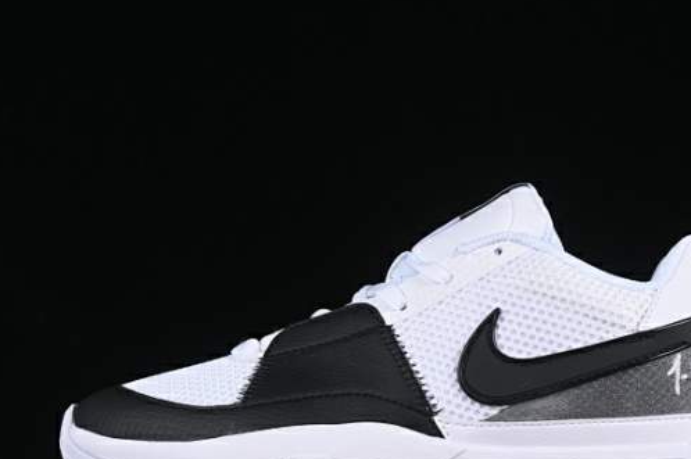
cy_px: 316
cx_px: 420
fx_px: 2109
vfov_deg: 12.4
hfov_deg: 18.6
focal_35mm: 110
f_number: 8
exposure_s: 1/80
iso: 160
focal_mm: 50
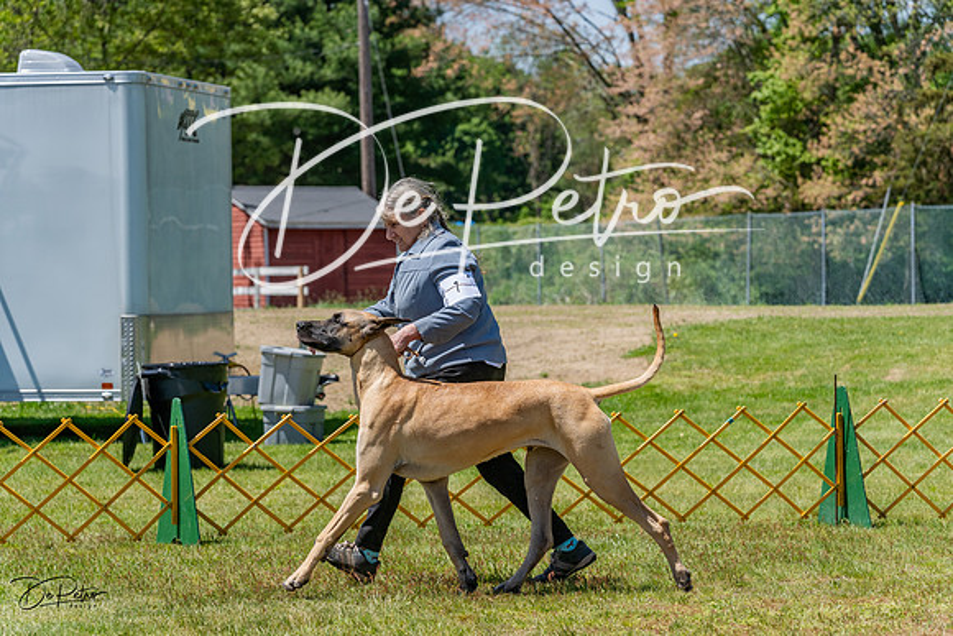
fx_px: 3469
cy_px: 318
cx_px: 476
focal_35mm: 131
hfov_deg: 15.6
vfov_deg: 10.5
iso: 800
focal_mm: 131
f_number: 6.3
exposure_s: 1/2500
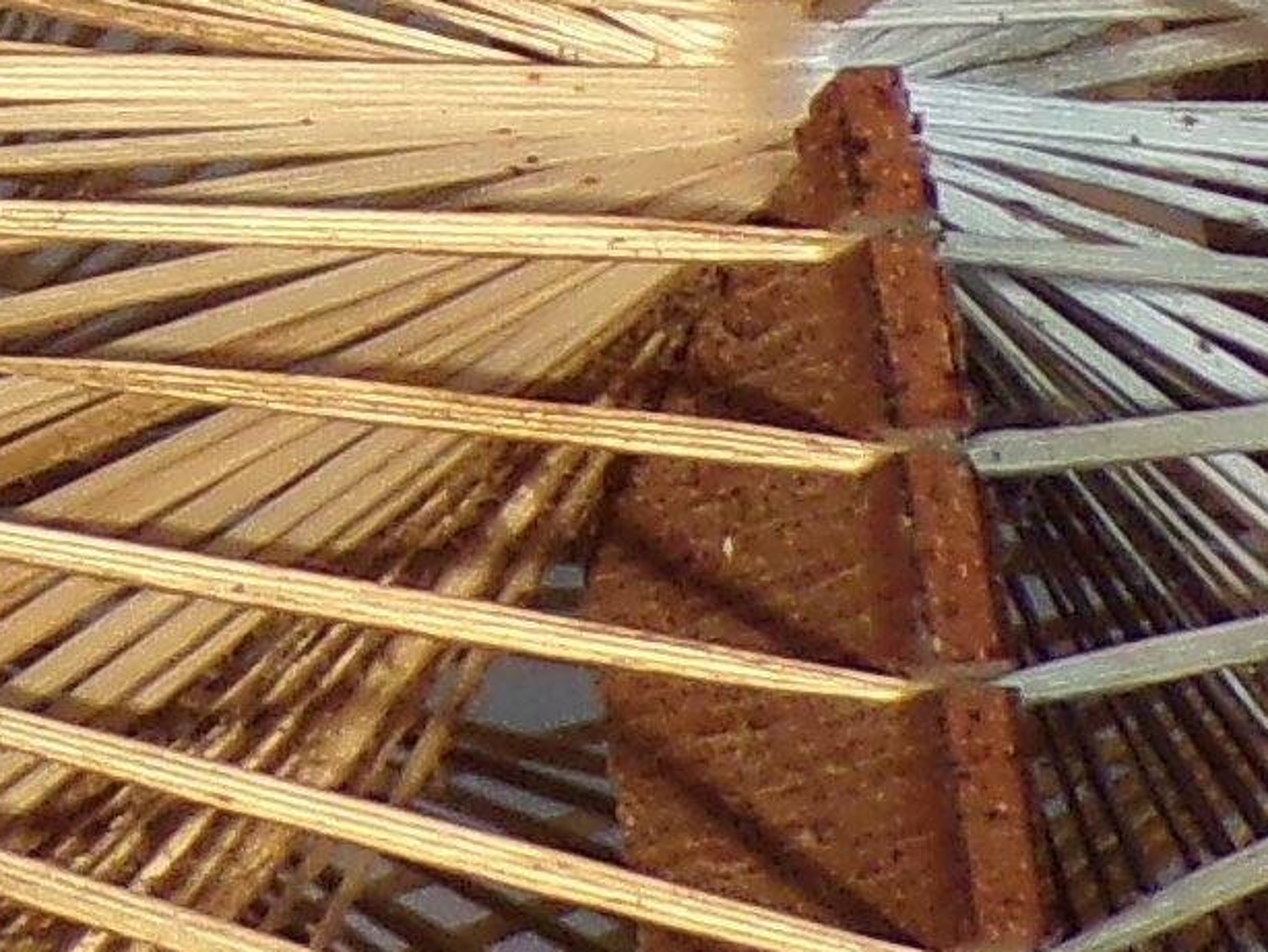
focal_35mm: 315
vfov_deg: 4.7
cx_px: -651
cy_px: 454
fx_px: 11543
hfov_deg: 6.2
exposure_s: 1/34
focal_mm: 7.6
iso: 146
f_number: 3.4
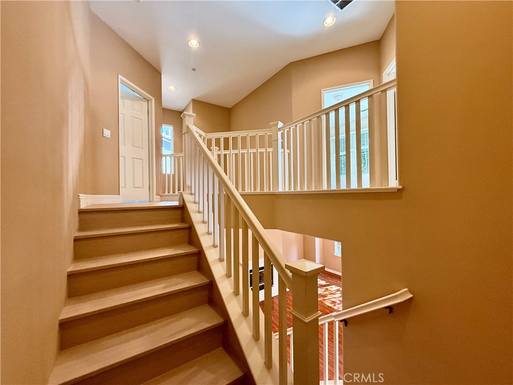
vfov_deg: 85.7
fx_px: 207
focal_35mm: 14
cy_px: 192
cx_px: 256
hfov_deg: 102.1
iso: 500
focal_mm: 2.22
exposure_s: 1/120
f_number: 2.2
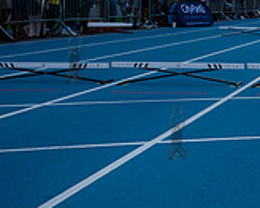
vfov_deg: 19.0
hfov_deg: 20.7
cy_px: 55
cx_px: 380
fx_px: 615
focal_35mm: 80
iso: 400
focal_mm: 24
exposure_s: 1/1000
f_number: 5.6
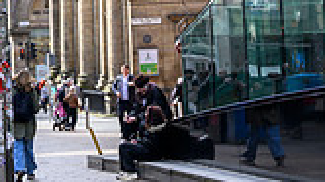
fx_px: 1713
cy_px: -252
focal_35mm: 199
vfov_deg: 5.8
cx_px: 92
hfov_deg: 10.8
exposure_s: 1/1250
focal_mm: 70
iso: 500
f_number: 4
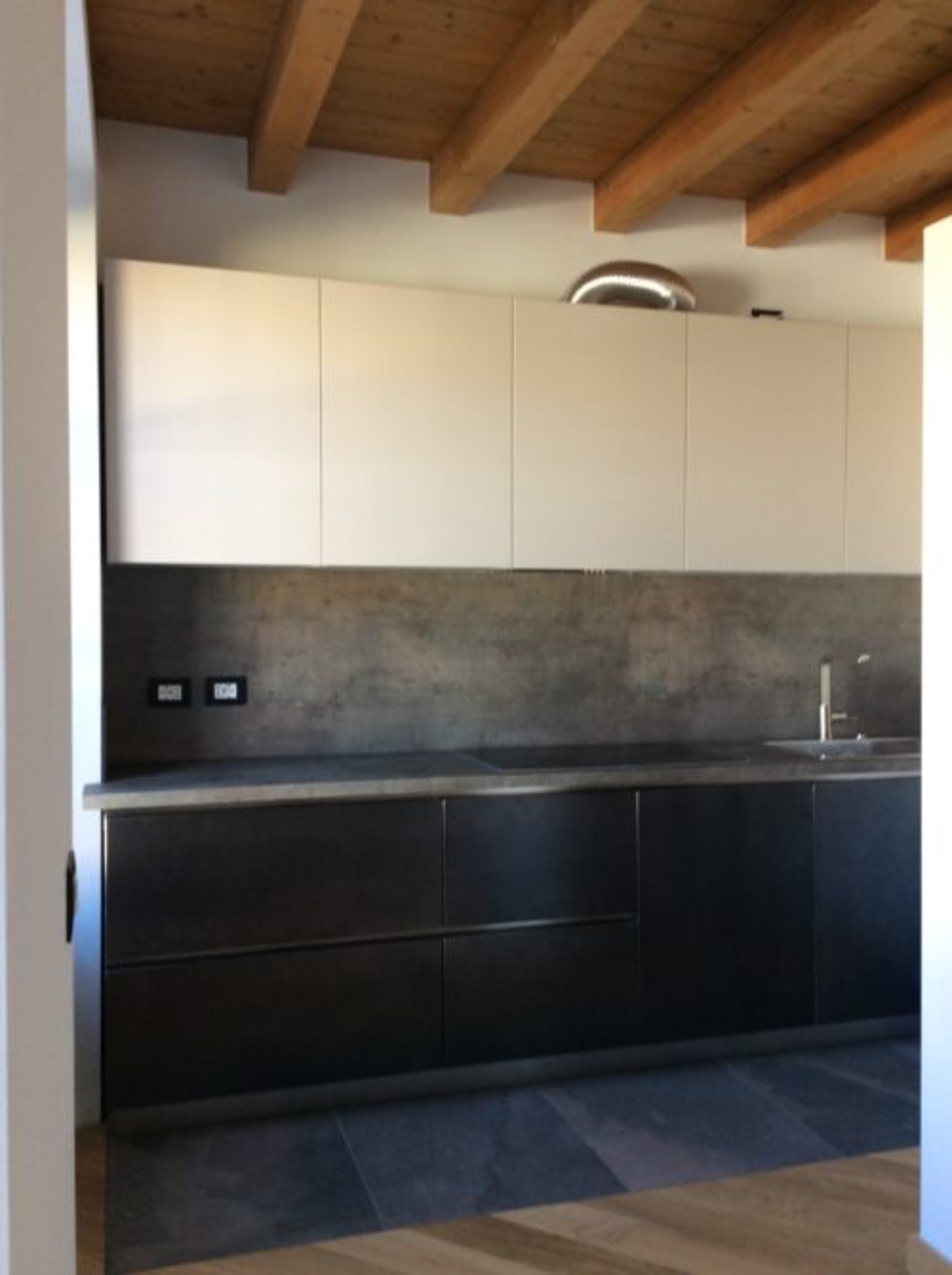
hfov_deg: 44.1
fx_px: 1176
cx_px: 476
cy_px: 638
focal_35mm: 32
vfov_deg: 56.9
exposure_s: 1/24
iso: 40
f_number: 2.4
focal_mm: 3.3
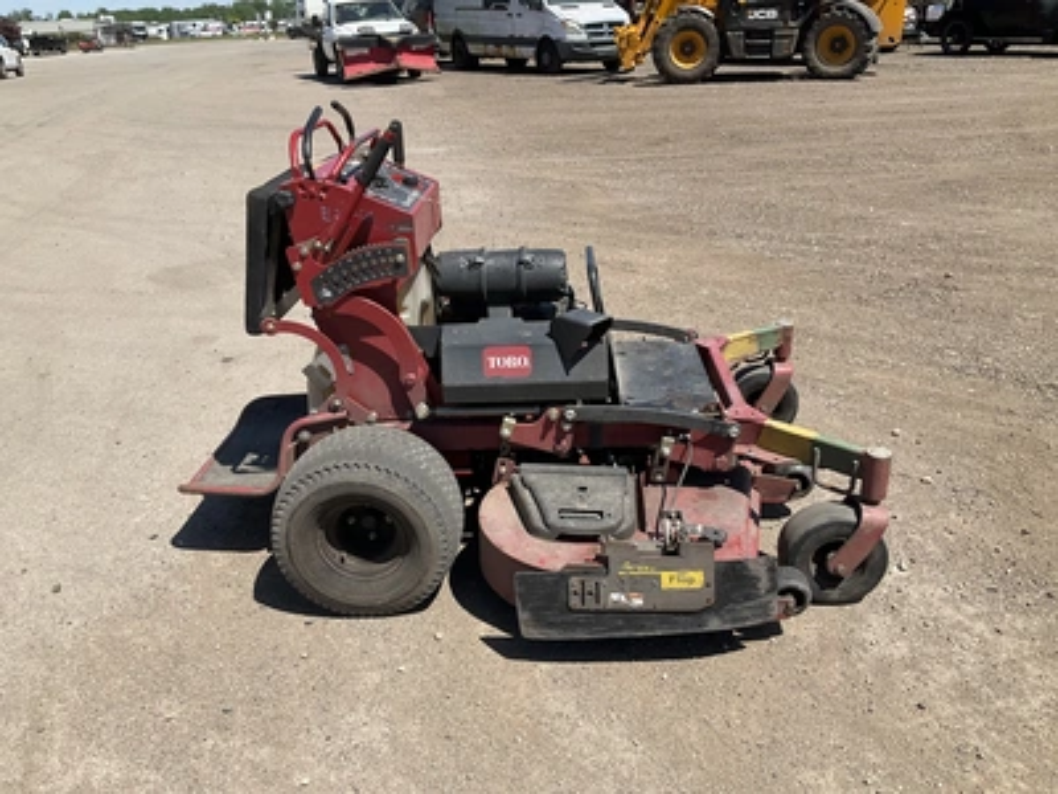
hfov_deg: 61.7
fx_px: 886
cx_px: 529
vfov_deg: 48.2
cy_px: 397
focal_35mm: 29
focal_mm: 3
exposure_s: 1/1730
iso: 25
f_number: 1.8
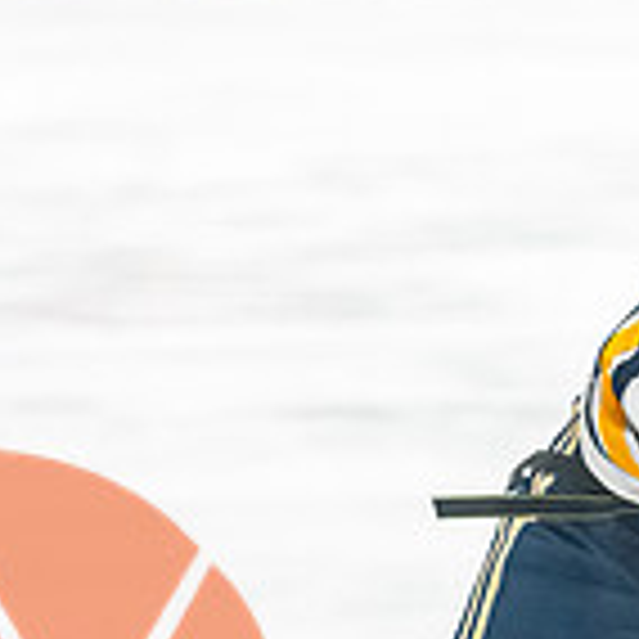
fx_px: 7999
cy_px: 751
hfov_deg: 4.6
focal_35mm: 383
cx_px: 879
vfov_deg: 4.6
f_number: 2.8
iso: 3200
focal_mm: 105
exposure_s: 1/800
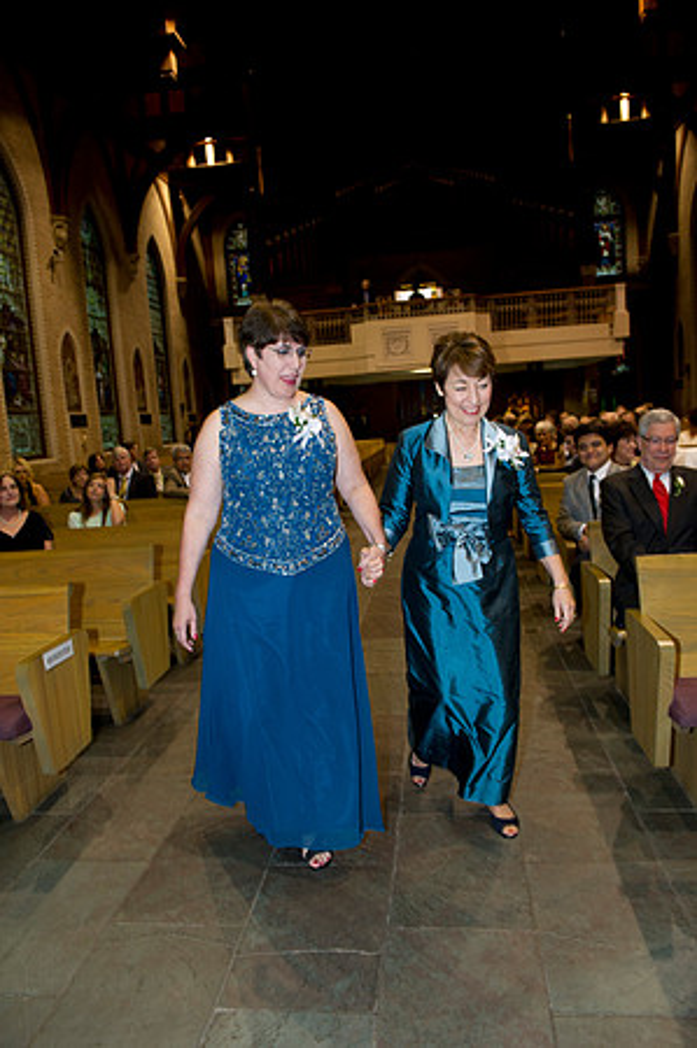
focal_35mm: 26
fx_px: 757
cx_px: 348
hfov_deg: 49.5
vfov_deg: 69.4
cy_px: 524
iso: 1250
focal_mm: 26
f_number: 4.5
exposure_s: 1/60
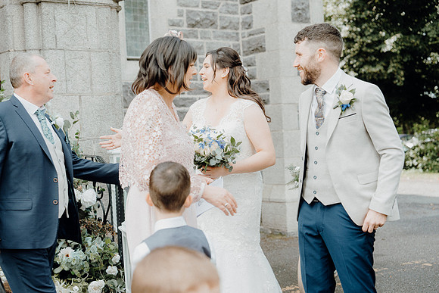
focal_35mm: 57
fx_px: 695
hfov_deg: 35.0
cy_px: 146
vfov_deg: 23.8
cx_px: 220
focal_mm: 57
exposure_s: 1/200
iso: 125
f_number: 3.5
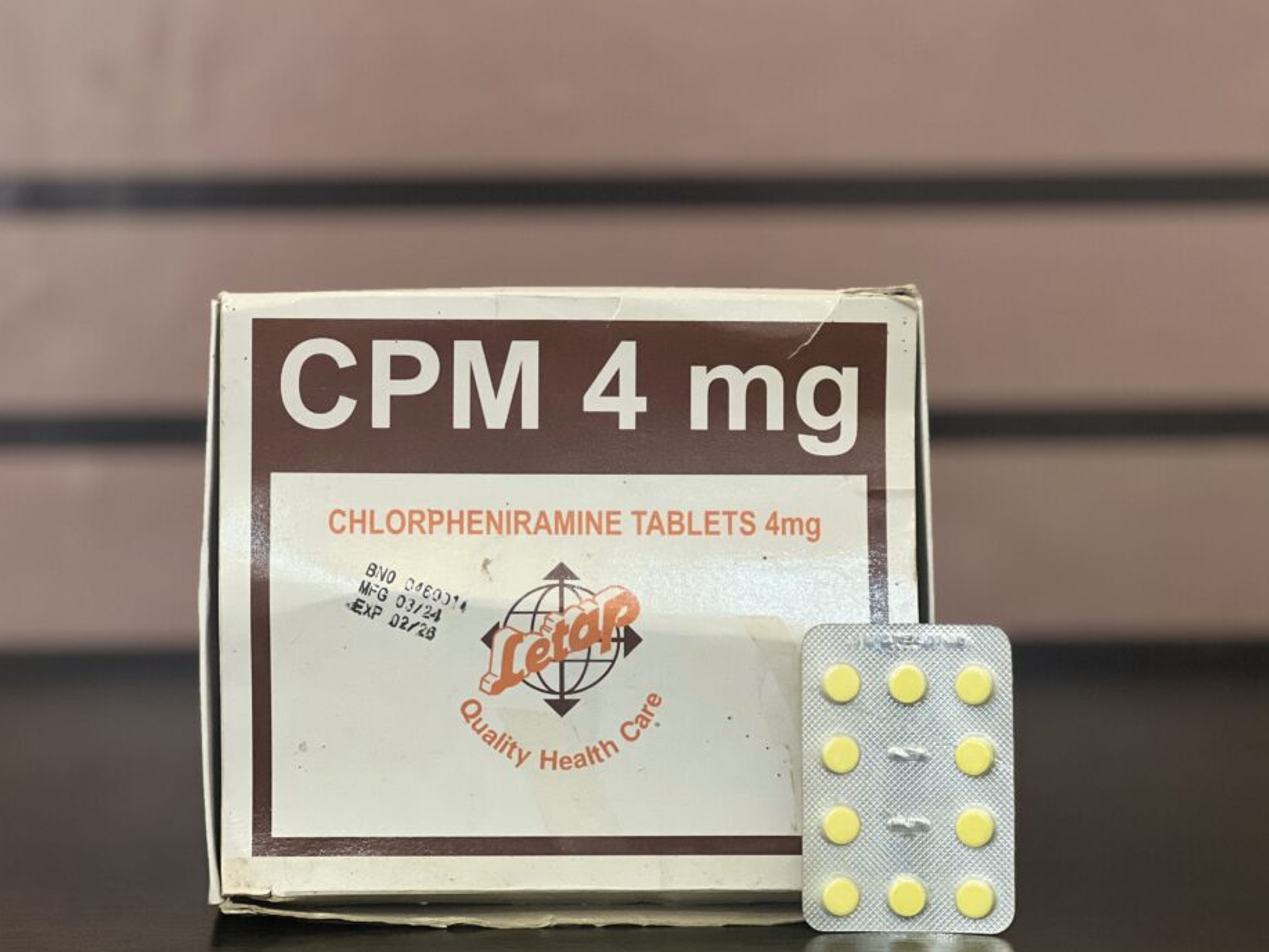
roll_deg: +1.0
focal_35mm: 86
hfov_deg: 22.7
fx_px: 3153
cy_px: 451
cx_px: 569
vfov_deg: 17.2
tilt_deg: -3.8
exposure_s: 1/33
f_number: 2.8
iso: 320
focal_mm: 9
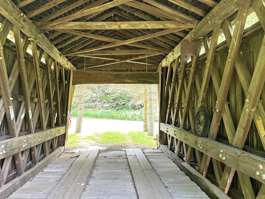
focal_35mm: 34
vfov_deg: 41.6
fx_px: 260
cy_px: 80
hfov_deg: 53.7
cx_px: 111
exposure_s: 1/95
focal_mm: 6.86
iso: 250
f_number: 1.78
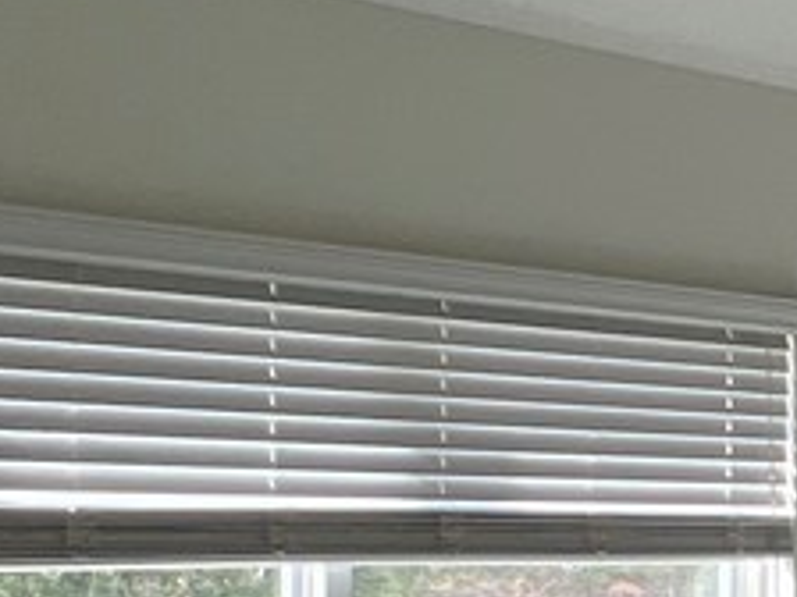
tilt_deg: -2.8
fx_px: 2141
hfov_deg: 16.4
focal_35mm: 93
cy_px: 604
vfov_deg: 15.6
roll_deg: -2.1
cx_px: 1569
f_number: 1.8
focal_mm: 1.57
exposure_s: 1/165
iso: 32
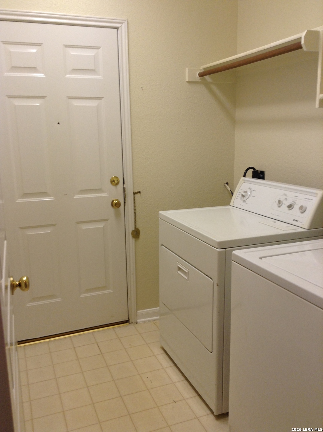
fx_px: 412
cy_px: 216
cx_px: 162
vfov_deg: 55.4
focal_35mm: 33
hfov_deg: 42.8
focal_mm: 3.3
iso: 32
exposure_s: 1/25
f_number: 2.4
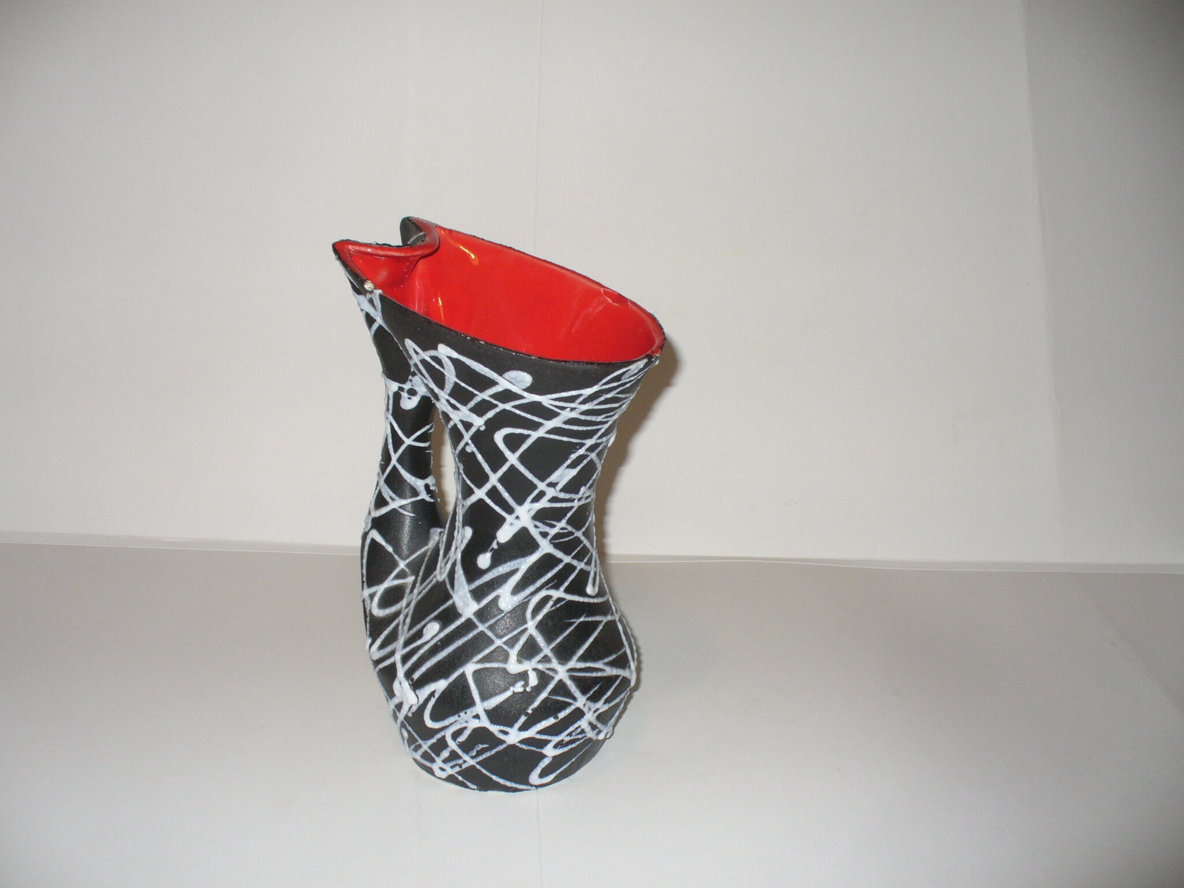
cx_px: 592
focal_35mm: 37
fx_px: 1266
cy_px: 444
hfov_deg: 50.1
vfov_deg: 38.7
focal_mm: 6.1
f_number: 2.8
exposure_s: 1/30
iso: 100
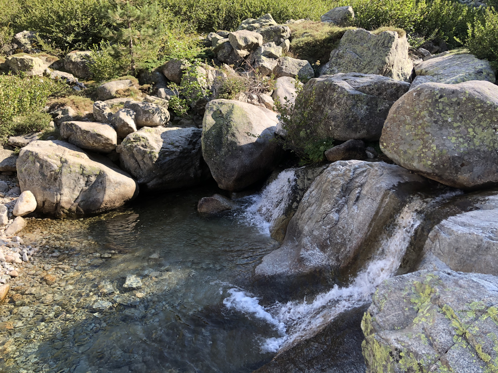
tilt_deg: -17.4
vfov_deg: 49.7
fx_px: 403
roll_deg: +0.2
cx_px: 249
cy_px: 186
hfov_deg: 63.4
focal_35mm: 28
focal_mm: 4
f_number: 1.8
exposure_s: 1/232
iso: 20
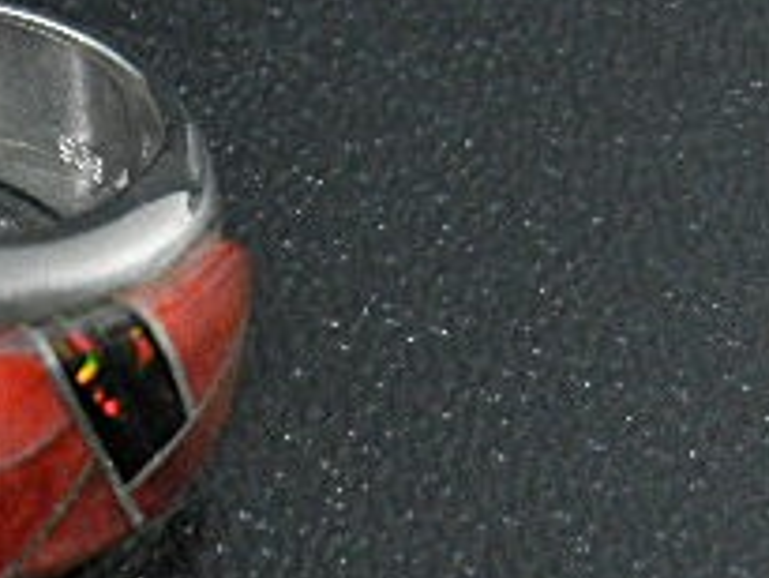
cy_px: 319
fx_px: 4090
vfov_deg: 8.1
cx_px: -158
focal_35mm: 184
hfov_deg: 10.6
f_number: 8
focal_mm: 10.6
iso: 800
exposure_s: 1/30
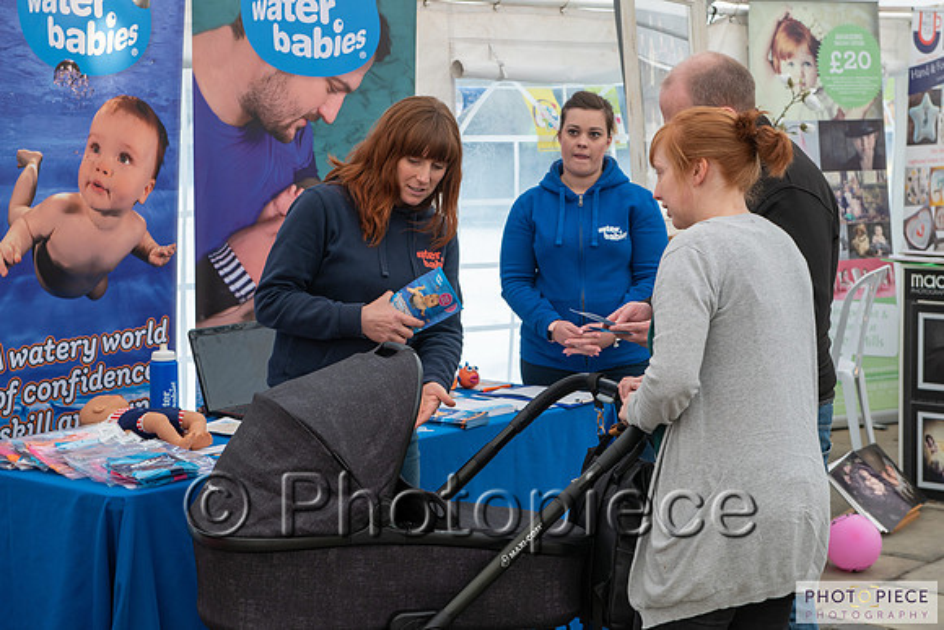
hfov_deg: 28.8
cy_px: 274
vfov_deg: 19.4
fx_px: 1838
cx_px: 534
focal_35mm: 70
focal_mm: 62
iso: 90
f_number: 6.3
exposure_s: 1/250
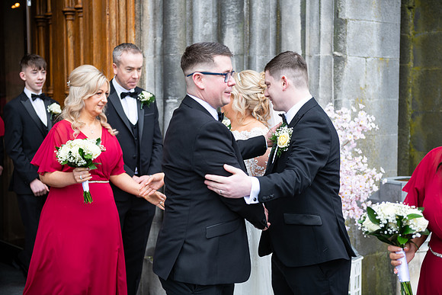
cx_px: 221
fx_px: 675
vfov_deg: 24.6
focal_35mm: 55
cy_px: 148
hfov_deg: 36.2
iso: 125
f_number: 3.5
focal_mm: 55
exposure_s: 1/160
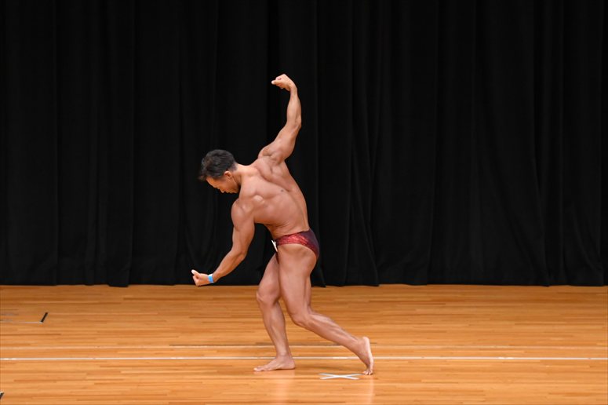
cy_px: 202
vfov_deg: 6.1
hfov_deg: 9.2
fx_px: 3798
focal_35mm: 225
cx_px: 304
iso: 3200
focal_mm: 150
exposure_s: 1/400
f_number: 5.6
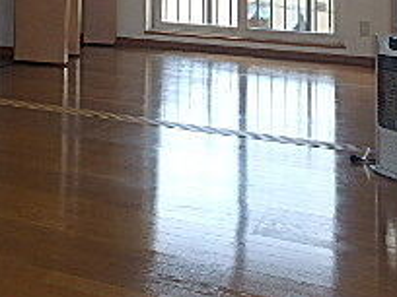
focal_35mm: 66
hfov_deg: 26.8
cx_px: -47
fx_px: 757
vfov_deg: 20.3
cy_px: -93
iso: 125
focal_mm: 3.7
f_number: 3.5
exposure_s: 1/60
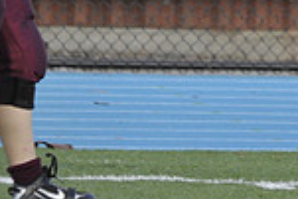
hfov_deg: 1.1
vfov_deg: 0.7
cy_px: -8
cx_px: 452
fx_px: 15883
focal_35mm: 1917
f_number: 10
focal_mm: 500
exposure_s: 1/1000
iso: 3200
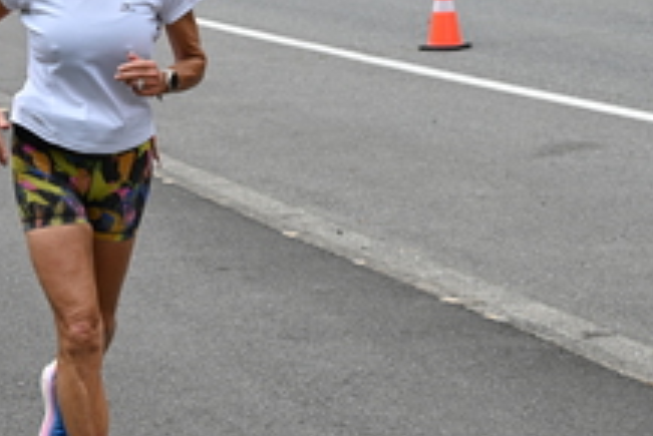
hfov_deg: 16.4
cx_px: 166
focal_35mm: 124
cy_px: -14
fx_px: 2251
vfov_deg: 11.0
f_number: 5.6
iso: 110
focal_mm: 49
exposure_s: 1/250
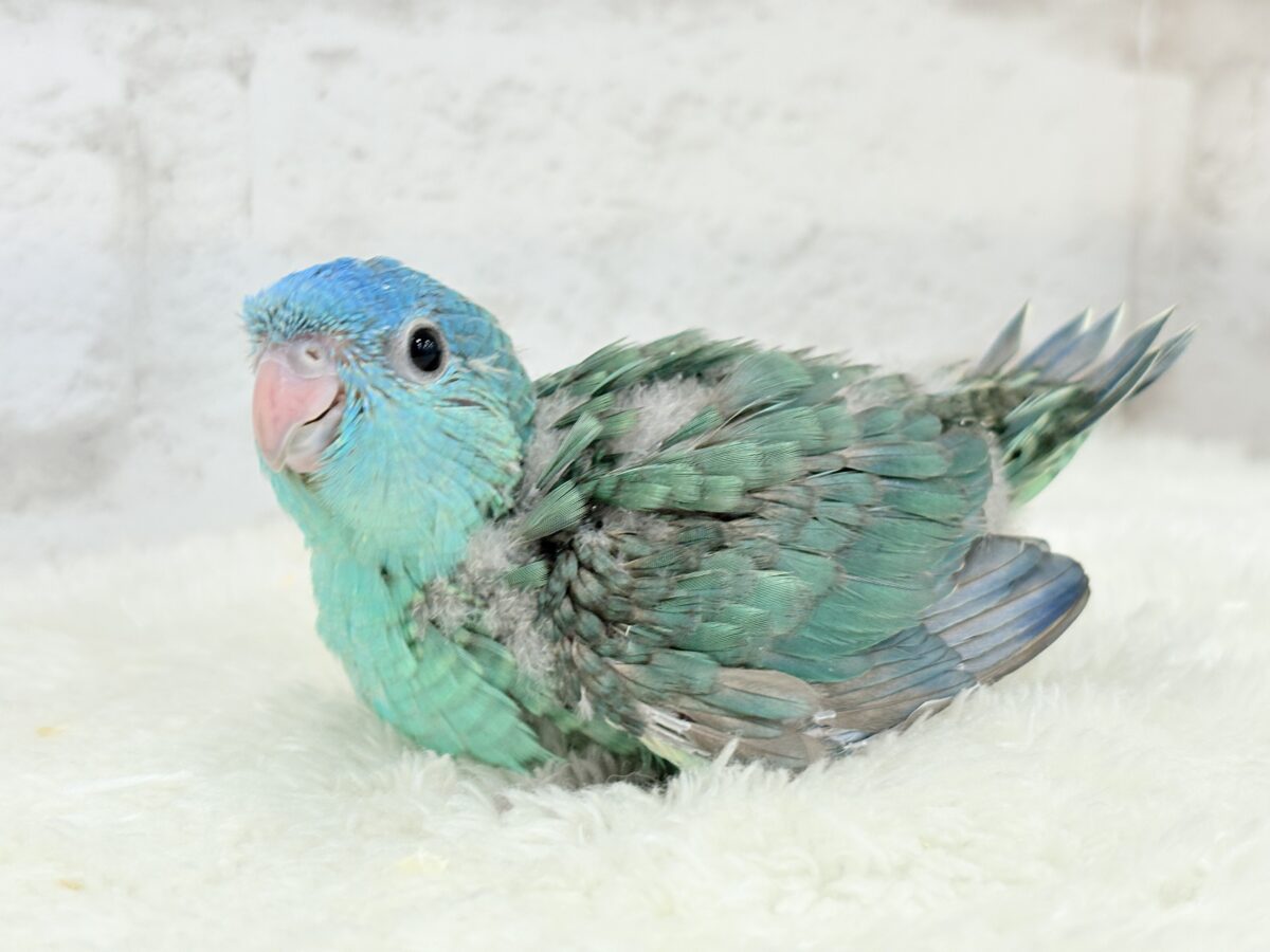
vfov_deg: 28.0
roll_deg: +1.4
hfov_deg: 36.8
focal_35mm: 52
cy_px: 476
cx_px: 635
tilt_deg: -9.1
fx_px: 1908
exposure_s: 1/50
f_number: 1.6
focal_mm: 5.96
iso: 40
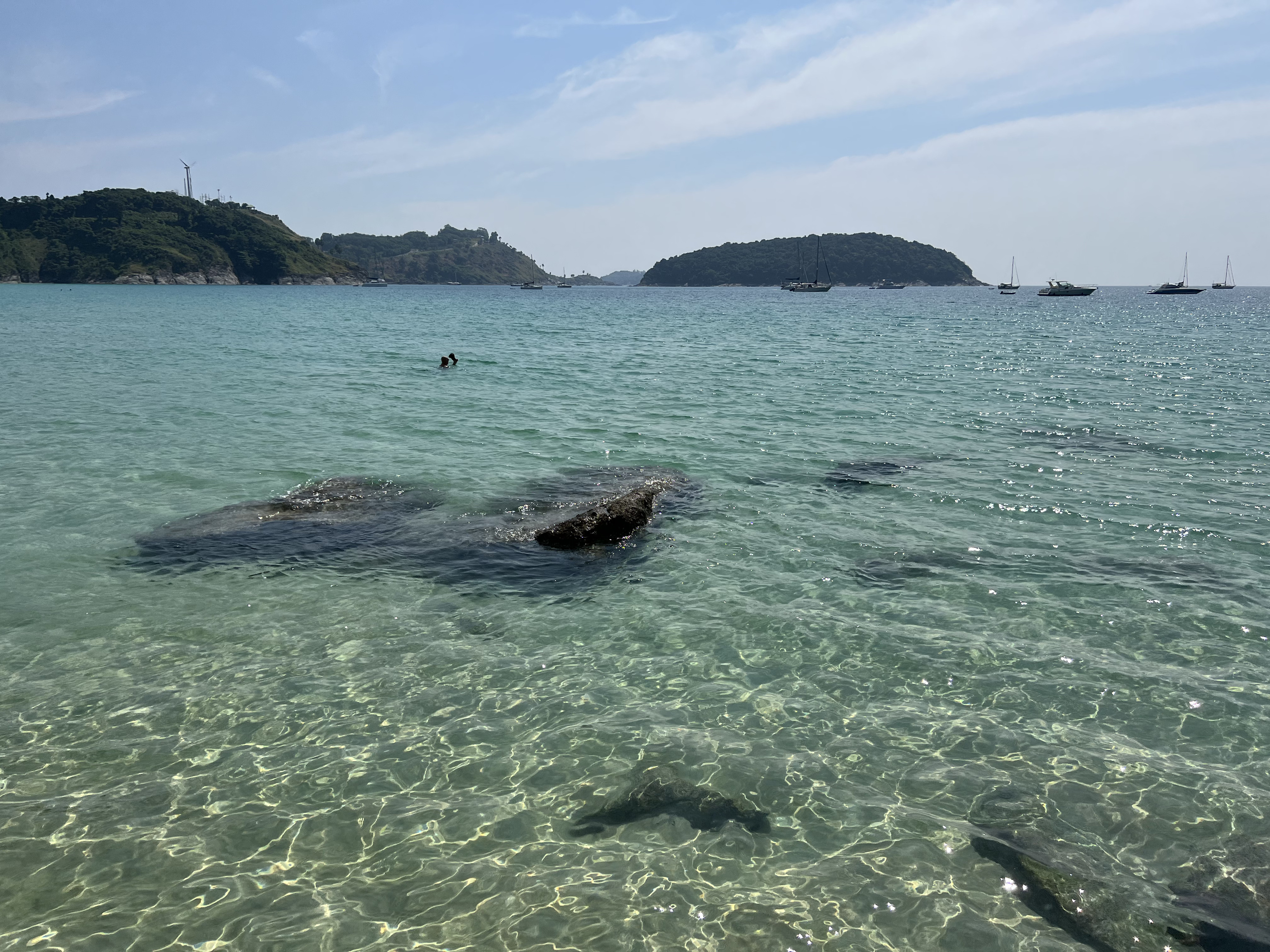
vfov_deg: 53.1
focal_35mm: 26
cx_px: 635
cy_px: 476
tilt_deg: -11.5
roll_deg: -0.5
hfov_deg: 67.3
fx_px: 954
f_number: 1.5
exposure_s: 1/11364
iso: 50
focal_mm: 5.7
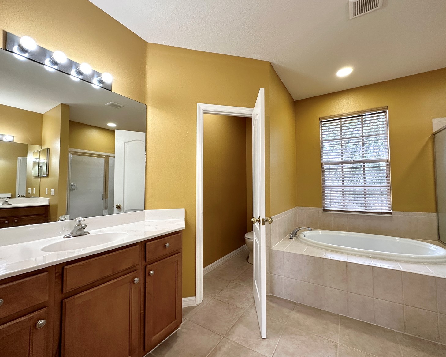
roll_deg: -0.3
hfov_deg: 96.8
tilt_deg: +2.7
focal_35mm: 15
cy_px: 176
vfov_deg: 84.0
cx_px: 230
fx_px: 198
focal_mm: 2.22
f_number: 2.2
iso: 160
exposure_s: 1/120
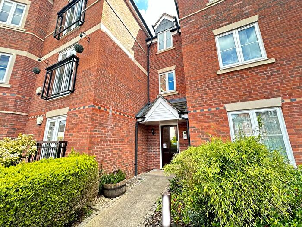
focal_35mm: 14
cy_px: 114
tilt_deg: +13.0
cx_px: 151
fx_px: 122
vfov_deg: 85.7
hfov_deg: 102.1
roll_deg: +0.3
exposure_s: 1/123
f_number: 2.2
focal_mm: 2.22
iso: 40
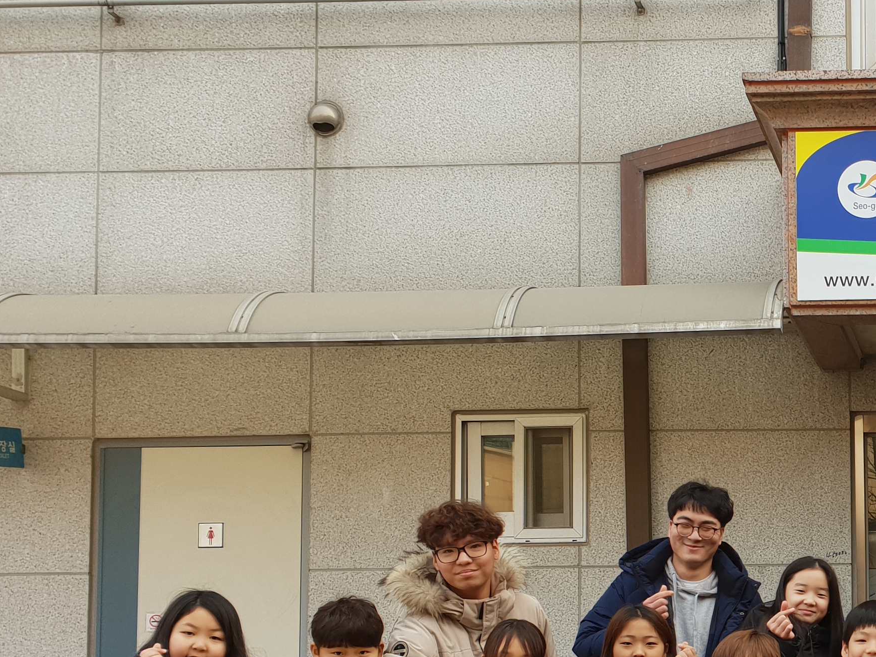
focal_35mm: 60
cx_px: 952
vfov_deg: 23.6
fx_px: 1518
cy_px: 626
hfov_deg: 29.2
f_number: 2.4
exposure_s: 1/219
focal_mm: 4.3
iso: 50
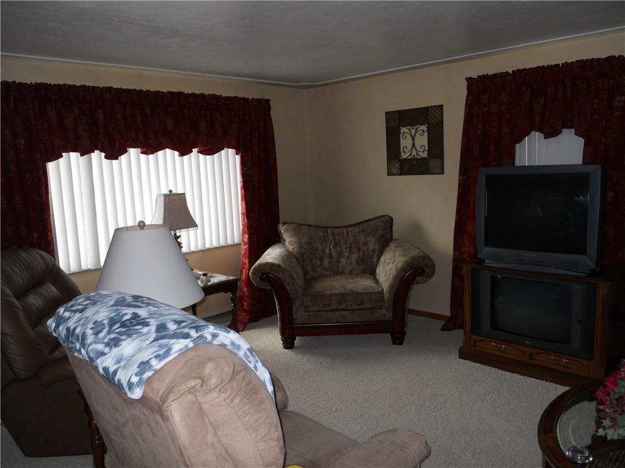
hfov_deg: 63.4
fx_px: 506
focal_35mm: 28
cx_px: 312
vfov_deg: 49.7
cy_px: 234
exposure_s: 1/25
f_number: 2.7
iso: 100
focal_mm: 5
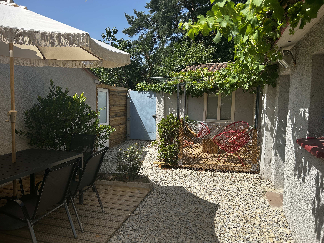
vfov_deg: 53.1
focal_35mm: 26
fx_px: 243
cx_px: 162
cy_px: 122
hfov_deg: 67.3
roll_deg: -0.5
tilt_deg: -4.6
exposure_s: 1/3356
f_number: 1.5
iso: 50
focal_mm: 5.7
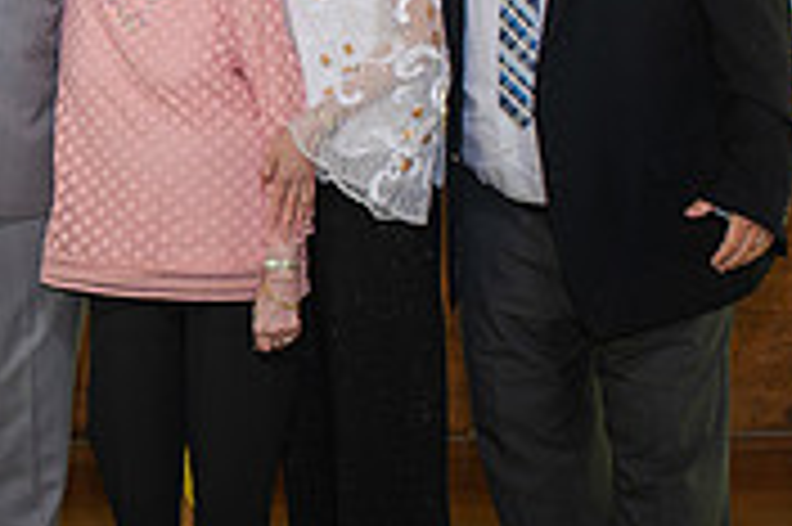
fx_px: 2901
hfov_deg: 14.9
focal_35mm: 132
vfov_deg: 10.4
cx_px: -198
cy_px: 197
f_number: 3.2
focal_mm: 35
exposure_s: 1/200
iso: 450
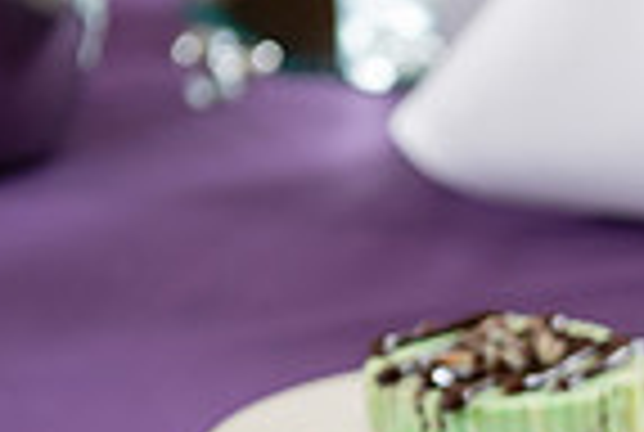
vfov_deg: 5.5
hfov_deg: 8.0
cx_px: 1036
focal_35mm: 251
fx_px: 4499
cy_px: 614
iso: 400
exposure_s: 1/160
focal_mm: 62
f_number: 4
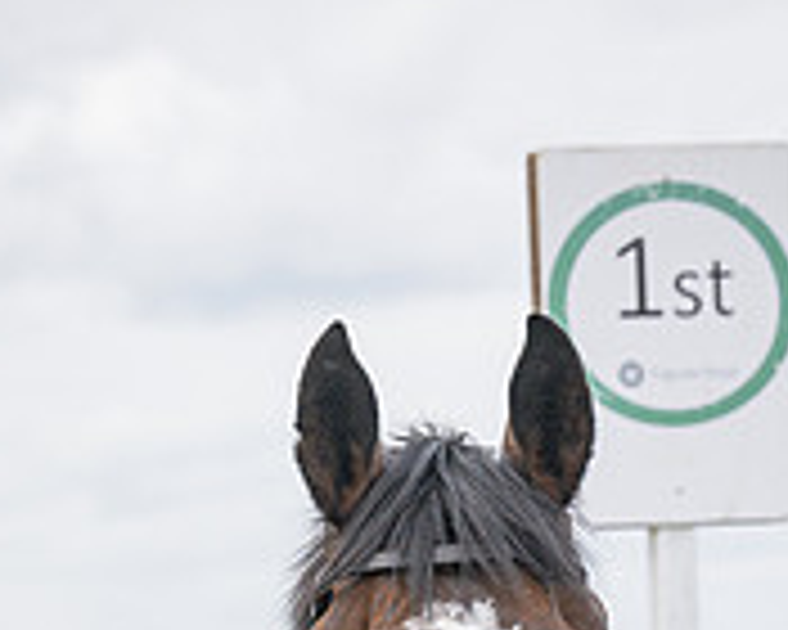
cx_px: 235
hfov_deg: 7.6
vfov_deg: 6.0
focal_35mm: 254
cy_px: 878
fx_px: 5924
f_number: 4
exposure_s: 1/800
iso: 200
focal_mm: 70
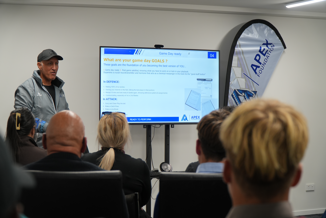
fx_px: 638
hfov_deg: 28.6
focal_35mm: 70
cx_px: 163
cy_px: 109
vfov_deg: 19.3
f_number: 4
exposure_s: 1/80
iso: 400
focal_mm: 47
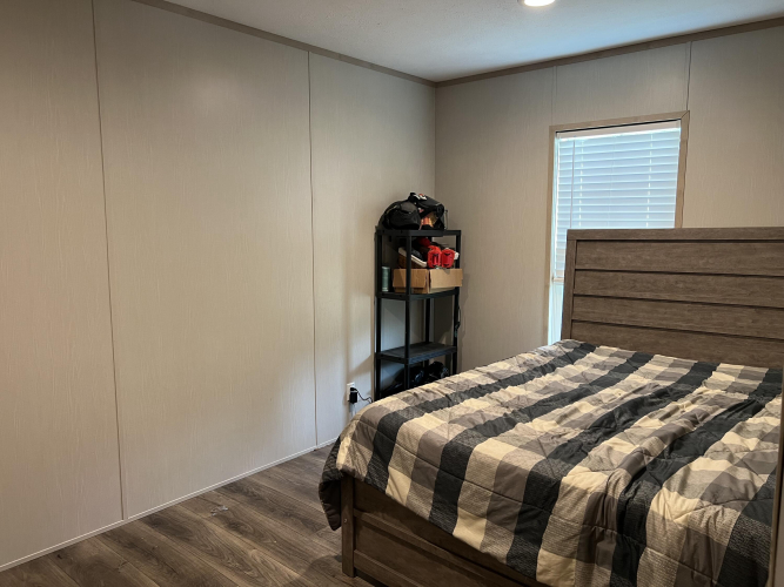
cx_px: 392
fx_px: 589
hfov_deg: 67.3
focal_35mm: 26
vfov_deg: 53.0
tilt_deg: -7.5
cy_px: 294
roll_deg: +0.4
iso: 125
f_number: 1.5
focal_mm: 5.7
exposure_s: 1/60
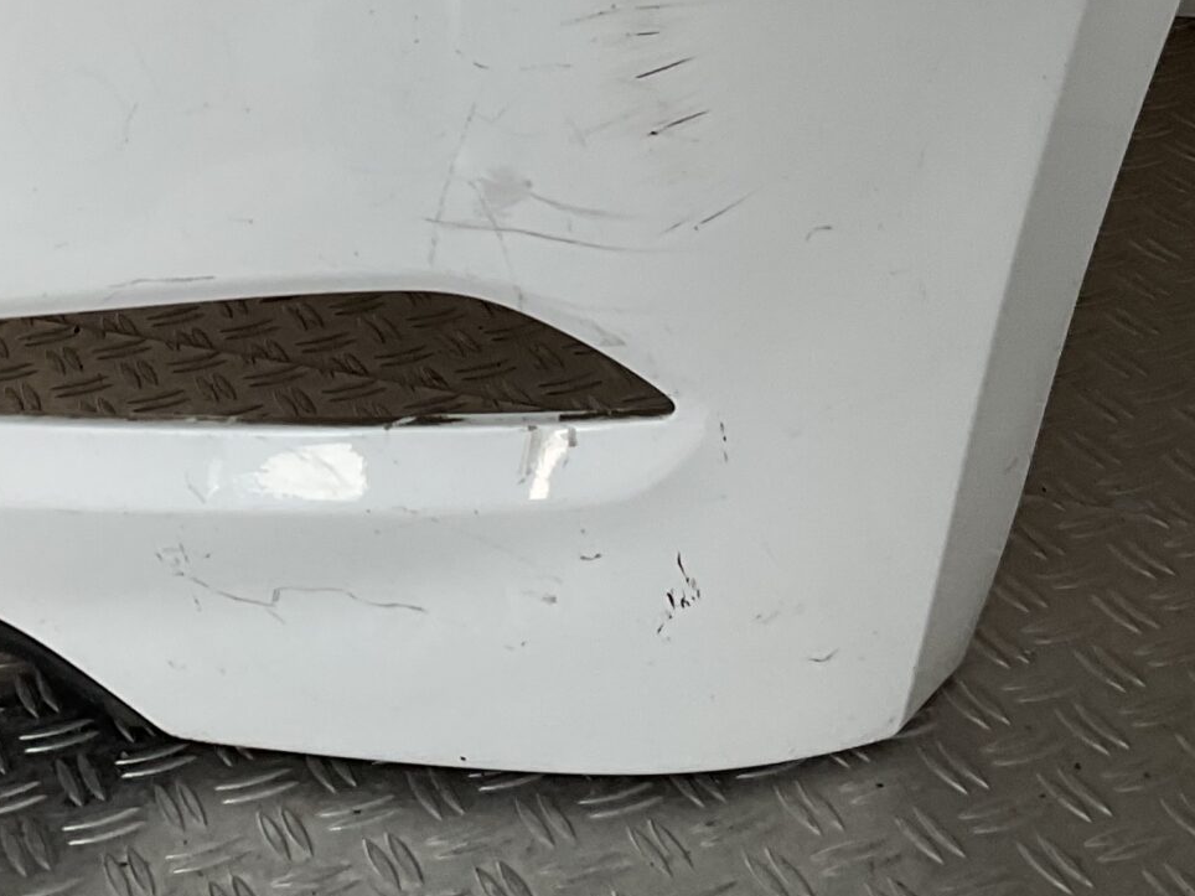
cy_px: -87
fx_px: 2658
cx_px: 223
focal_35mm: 77
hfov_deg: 24.9
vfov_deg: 18.4
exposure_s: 1/120
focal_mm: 3
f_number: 1.8
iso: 32
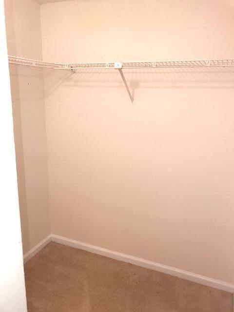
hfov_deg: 49.7
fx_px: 252
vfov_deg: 63.4
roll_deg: -0.6
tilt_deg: -13.9
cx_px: 117
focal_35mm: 28
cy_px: 156
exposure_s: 1/67
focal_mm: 3.99
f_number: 1.8
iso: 20
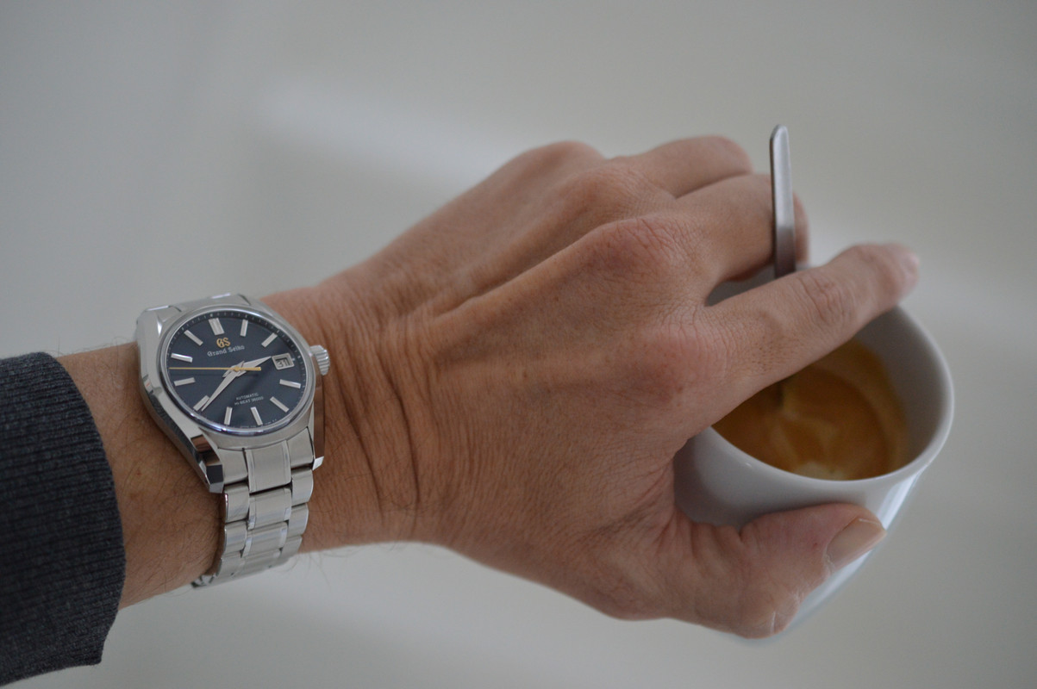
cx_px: 518
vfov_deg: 22.6
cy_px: 344
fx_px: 1727
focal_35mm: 60
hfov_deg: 33.4
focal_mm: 40
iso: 1100
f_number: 3
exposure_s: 1/60
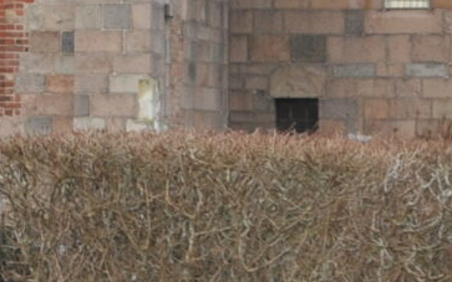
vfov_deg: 6.6
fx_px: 2390
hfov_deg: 10.2
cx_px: -334
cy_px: -190
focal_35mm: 194
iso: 200
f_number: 8
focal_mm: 18
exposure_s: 1/80
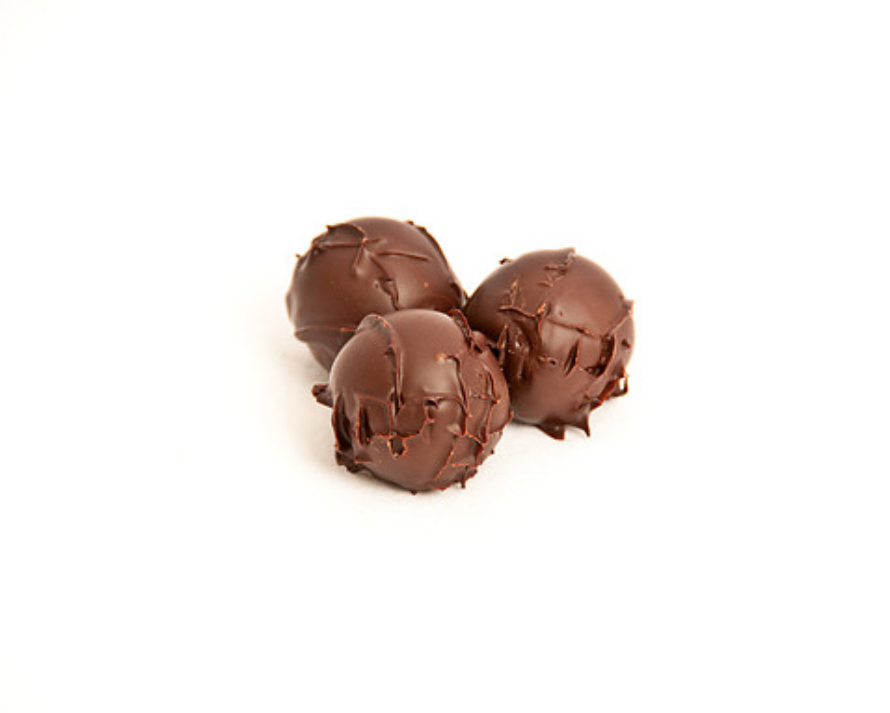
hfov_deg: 5.7
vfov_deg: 4.5
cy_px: 356
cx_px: 452
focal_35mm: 341
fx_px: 8988
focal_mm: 200
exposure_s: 1/8
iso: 200
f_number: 5.6
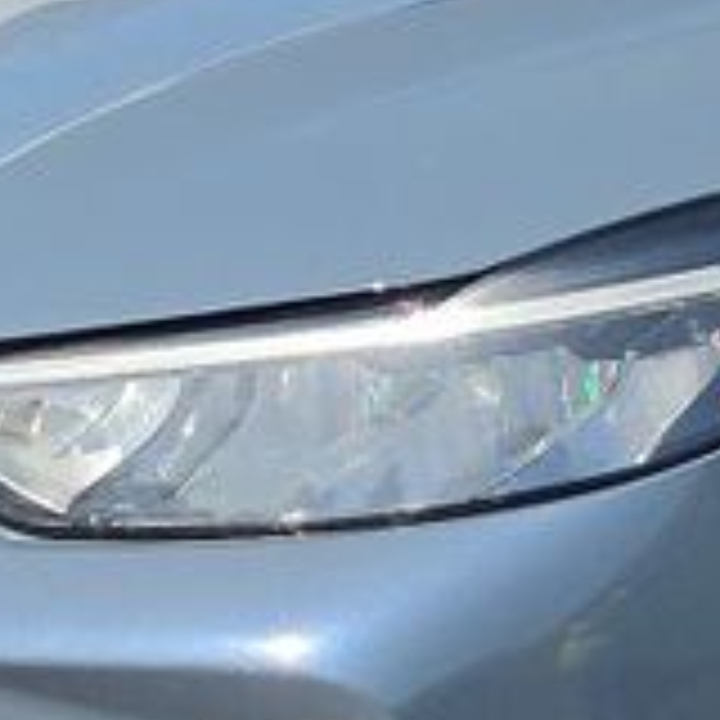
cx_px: 2210
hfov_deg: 7.5
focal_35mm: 203
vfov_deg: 8.6
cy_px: 0
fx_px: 4777
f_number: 1.4
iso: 64
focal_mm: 6.5
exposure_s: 1/5294
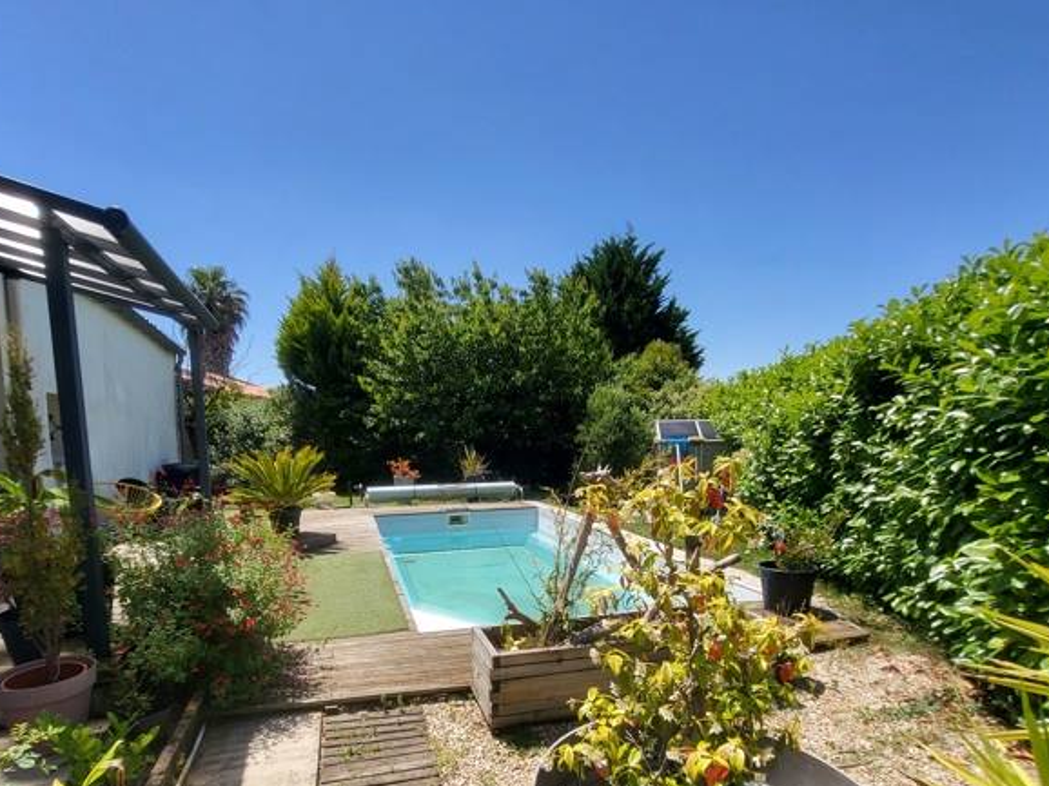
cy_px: 501
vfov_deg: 70.2
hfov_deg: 87.7
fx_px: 545
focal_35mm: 18
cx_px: 495
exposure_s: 1/909
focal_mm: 1.74
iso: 32
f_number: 2.2
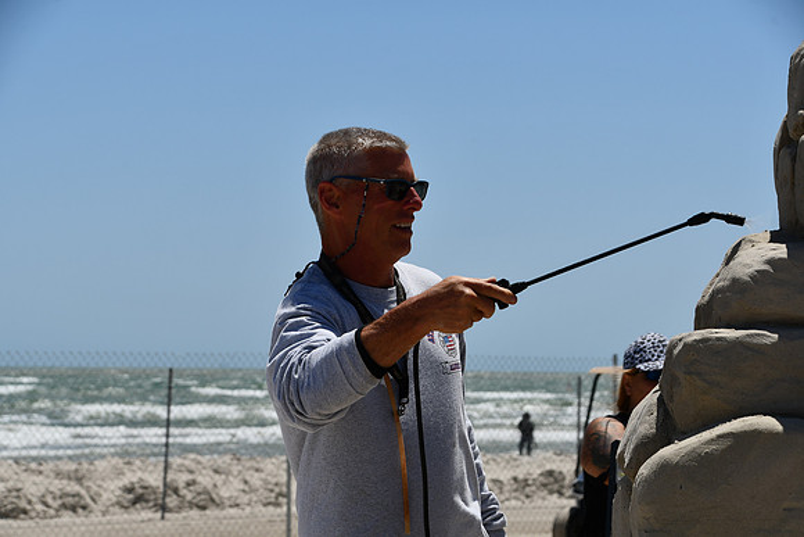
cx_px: 402
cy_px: 268
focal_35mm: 147
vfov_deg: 9.3
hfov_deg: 14.0
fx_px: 3284
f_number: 11
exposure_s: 1/500
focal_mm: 98
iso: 100
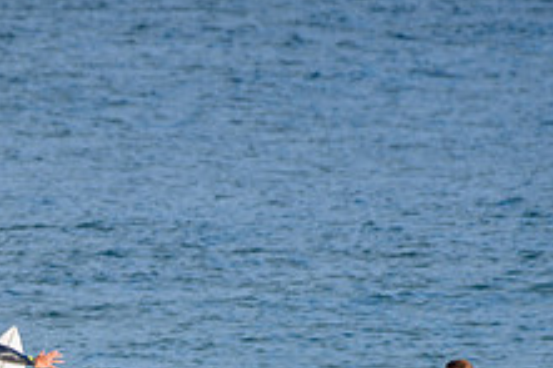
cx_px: 20
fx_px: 24682
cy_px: 432
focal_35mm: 1608
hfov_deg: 1.3
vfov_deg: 0.9
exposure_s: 1/1250
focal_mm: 500
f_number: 5.6
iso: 140
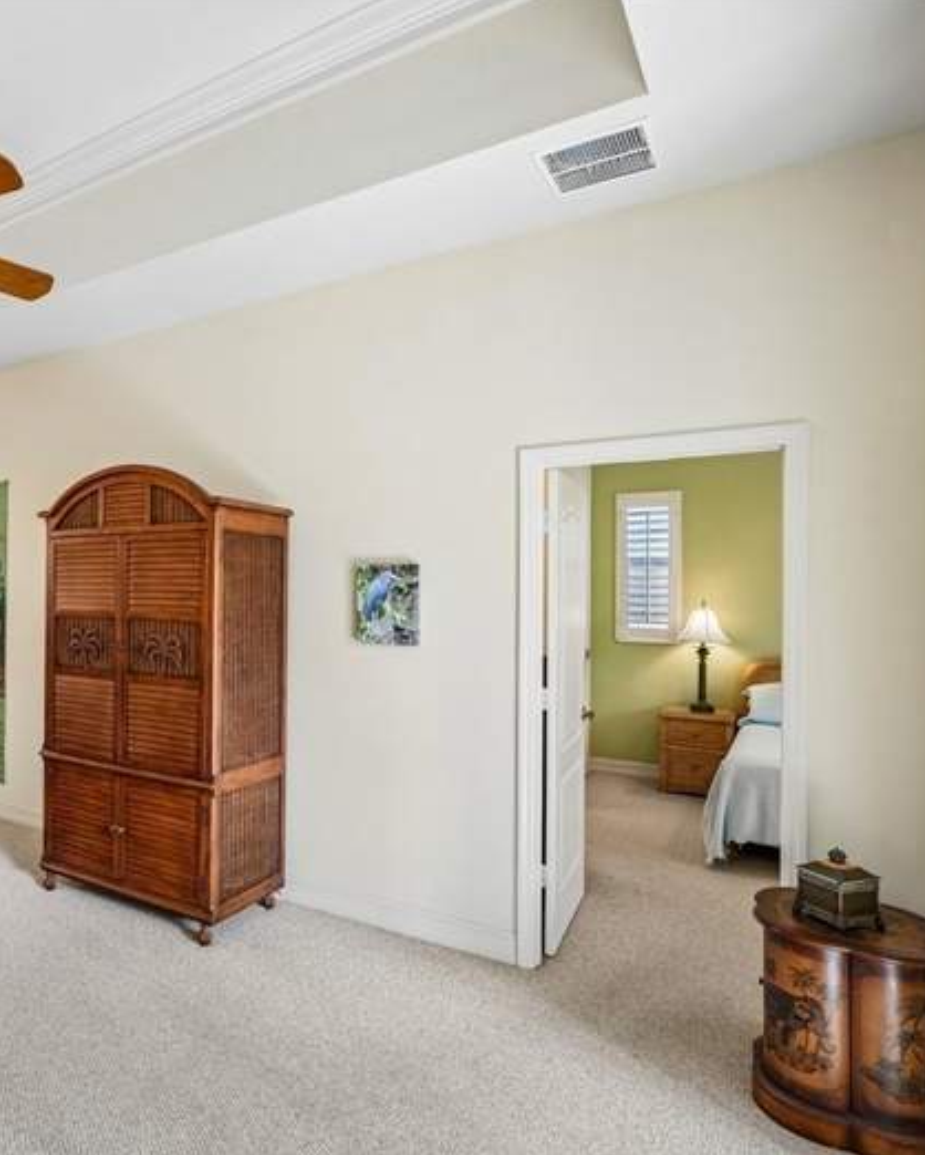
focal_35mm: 24
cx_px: 208
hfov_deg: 55.9
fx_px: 811
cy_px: 580
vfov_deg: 70.9
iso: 400
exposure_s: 1/8
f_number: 8
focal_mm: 16.5
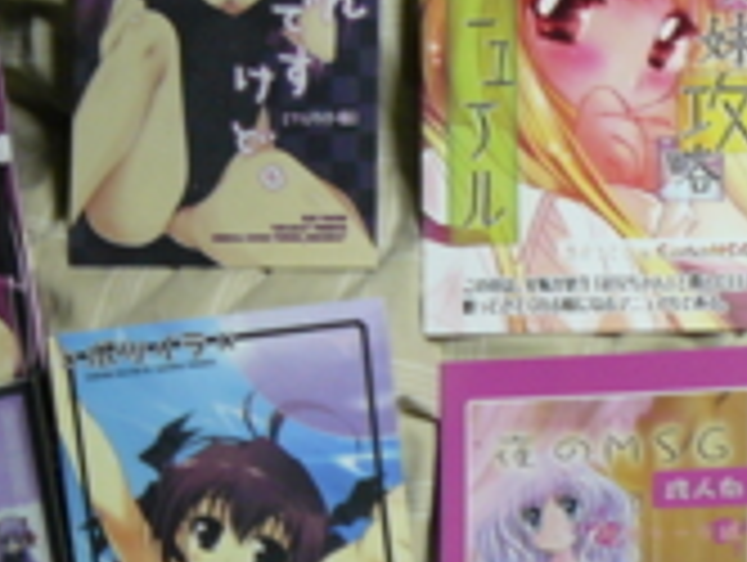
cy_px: 620
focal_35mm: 104
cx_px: 328
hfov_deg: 18.9
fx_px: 2248
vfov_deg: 14.0
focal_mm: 6
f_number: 2.8
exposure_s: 1/6
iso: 200
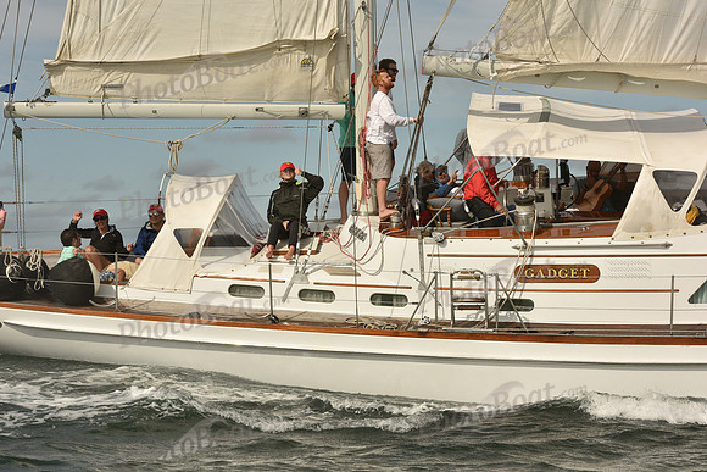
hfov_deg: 20.0
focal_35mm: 102
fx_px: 2004
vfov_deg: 13.4
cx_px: 354
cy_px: 236
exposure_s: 1/1250
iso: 320
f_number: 11
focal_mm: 102
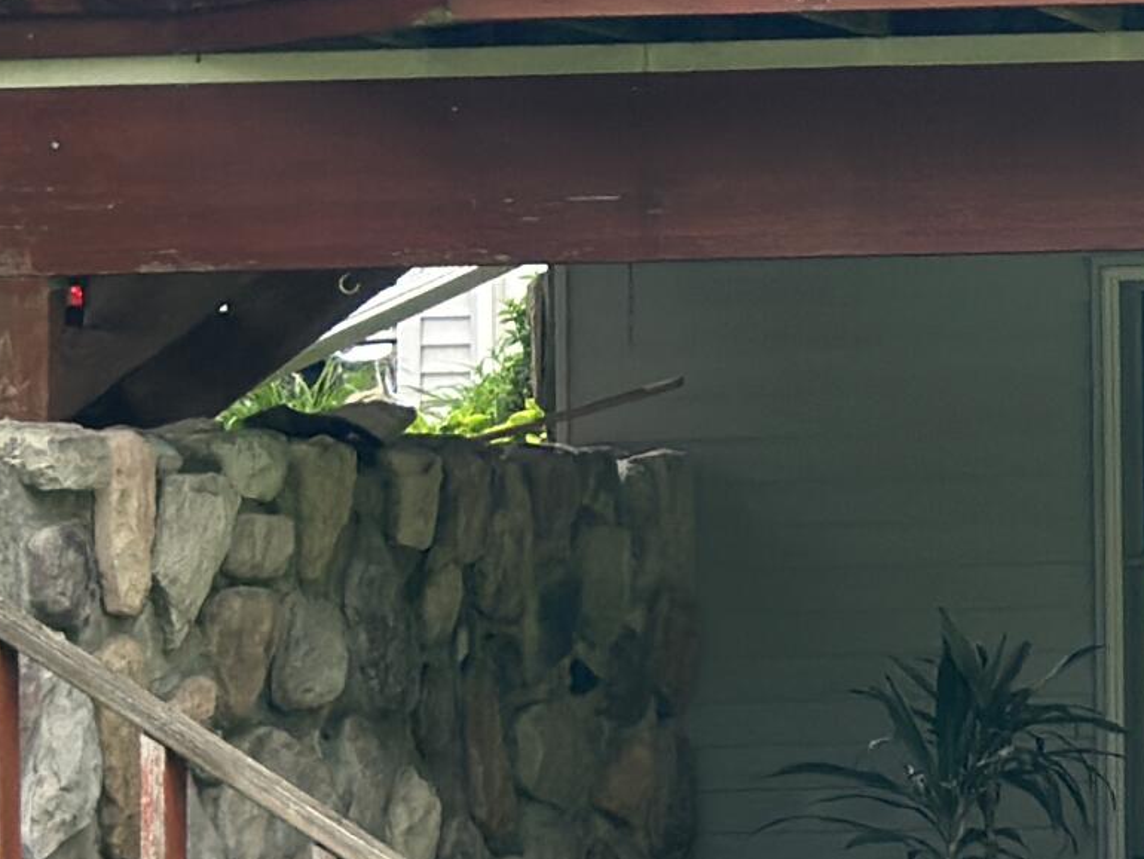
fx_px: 6182
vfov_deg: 7.9
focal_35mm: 187
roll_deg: +0.9
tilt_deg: +4.3
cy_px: 92
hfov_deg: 10.1
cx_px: 1896
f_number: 1.78
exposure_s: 1/395
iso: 80
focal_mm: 6.86
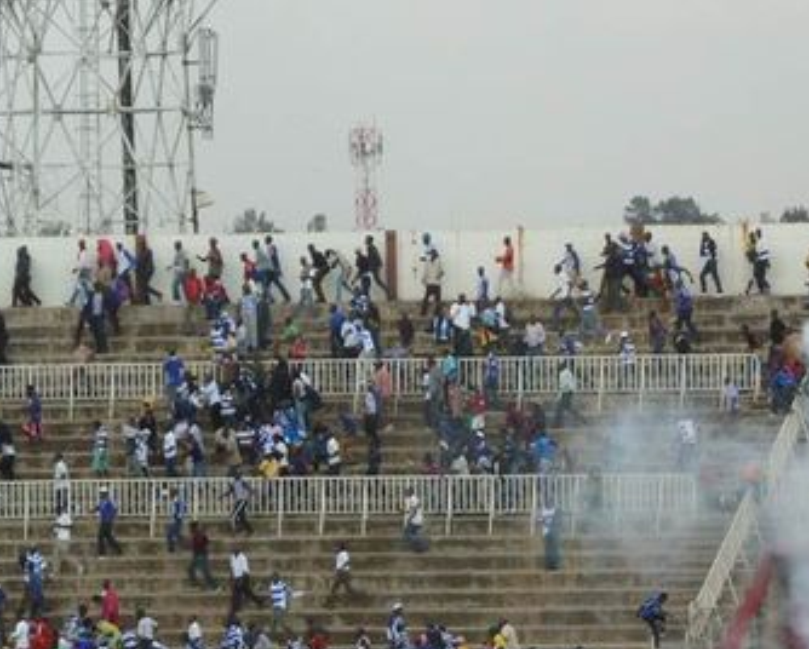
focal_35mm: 281
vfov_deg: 5.5
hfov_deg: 6.9
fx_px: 6736
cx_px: 654
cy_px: 437
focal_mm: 27.8
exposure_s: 1/500
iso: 160
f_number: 4.5
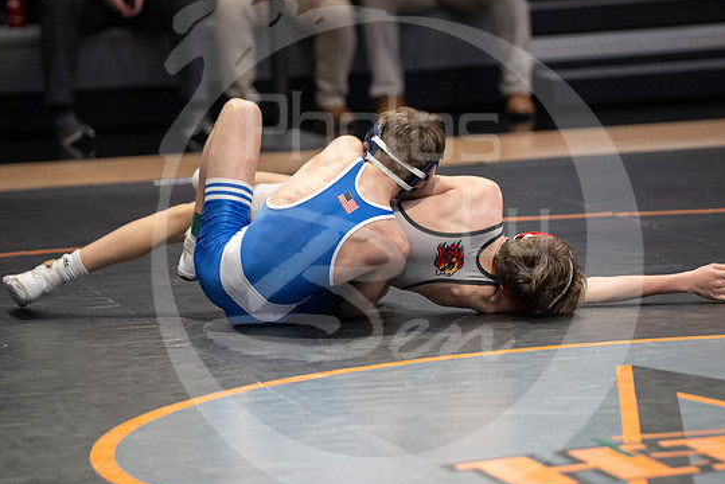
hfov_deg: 8.2
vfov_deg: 5.5
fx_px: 5037
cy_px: 309
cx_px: 381
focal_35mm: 250
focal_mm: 180
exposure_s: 1/1000
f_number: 2.8
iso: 3200
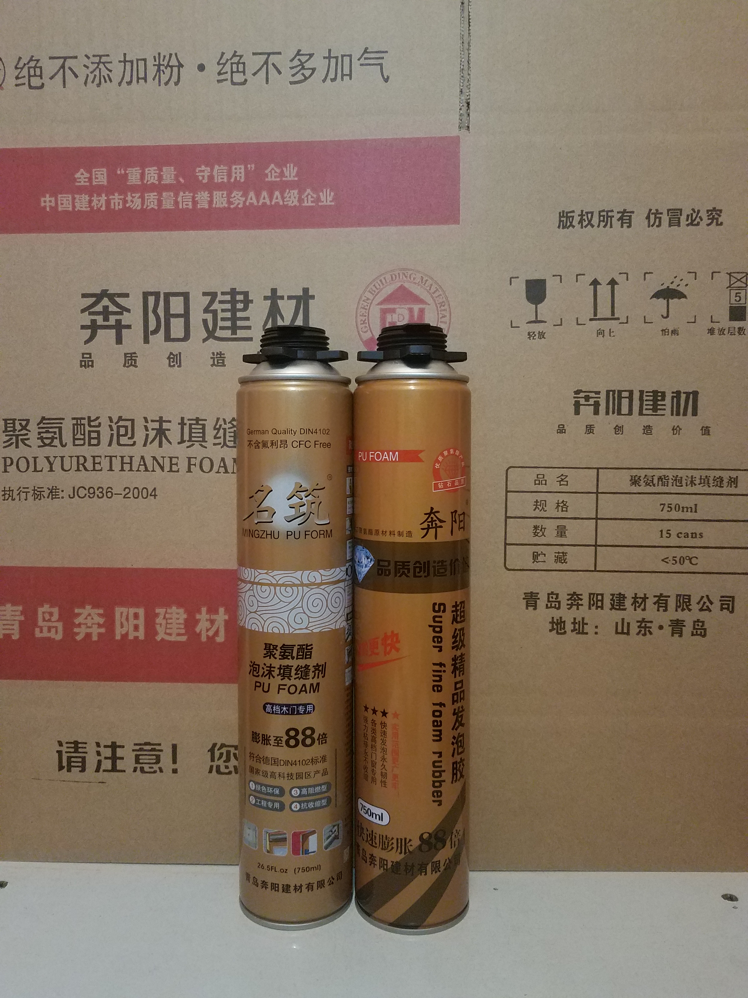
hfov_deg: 53.1
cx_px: 374
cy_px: 499
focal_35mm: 26
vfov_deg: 67.3
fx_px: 749
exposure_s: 1/10
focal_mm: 4.2
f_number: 1.7
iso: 320
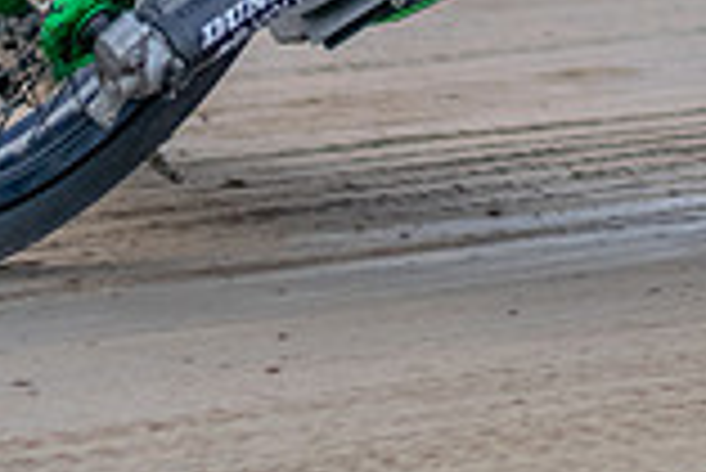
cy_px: -308
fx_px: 7420
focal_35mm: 378
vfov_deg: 3.6
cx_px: 288
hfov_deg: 5.4
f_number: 1.8
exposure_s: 1/2000
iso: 400
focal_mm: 50
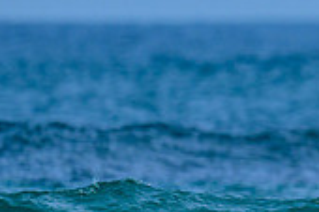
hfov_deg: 0.5
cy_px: 149
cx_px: 600
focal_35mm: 3761
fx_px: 33294
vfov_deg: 0.4
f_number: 6.3
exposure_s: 1/2000
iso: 200
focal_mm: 800
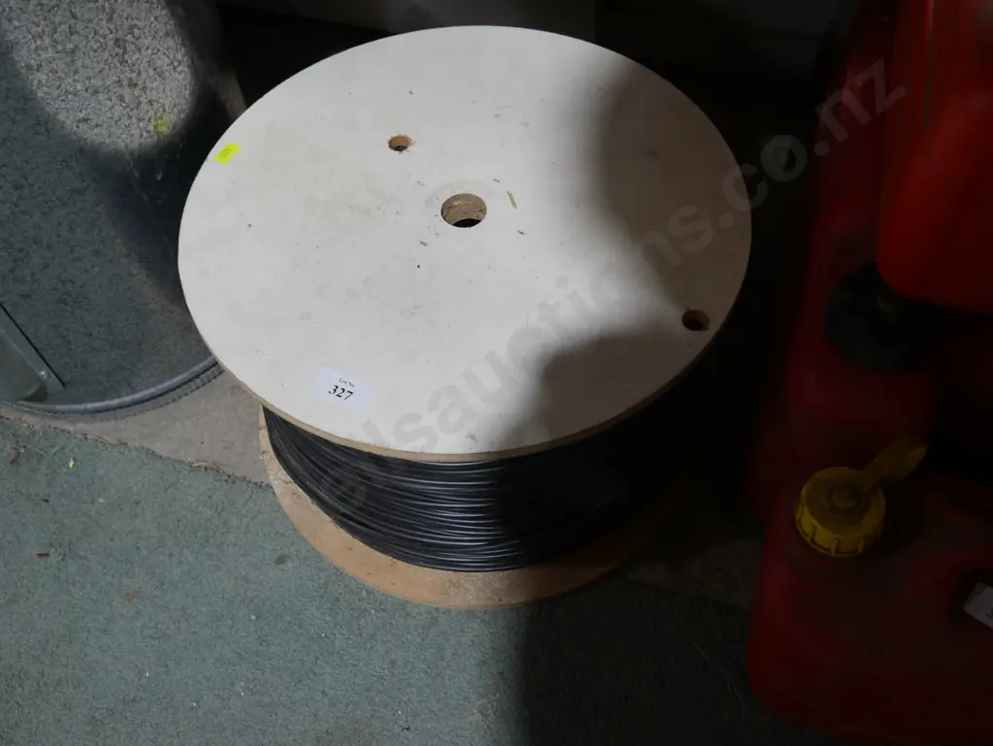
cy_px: 373
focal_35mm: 34
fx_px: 976
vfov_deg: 41.8
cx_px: 496
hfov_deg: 53.9
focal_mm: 17
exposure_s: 1/60
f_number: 4
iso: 320
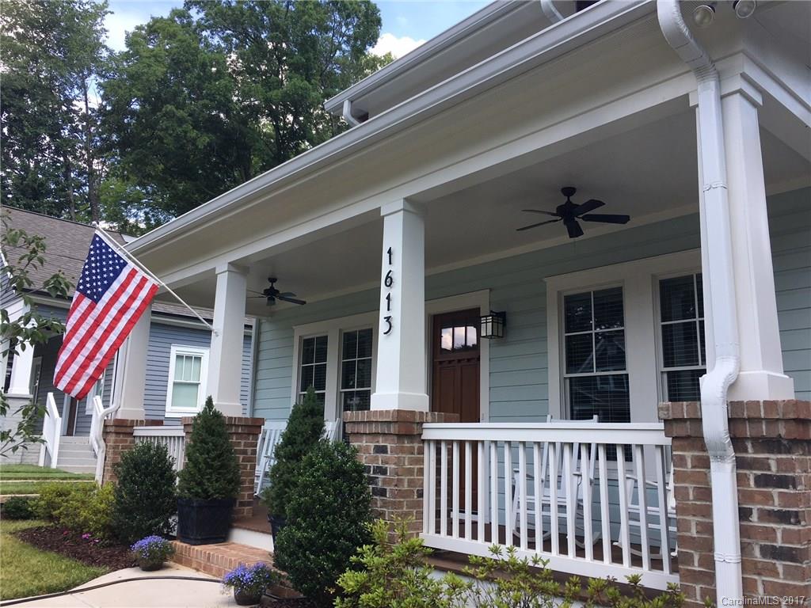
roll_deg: -1.5
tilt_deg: +12.0
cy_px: 304
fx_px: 679
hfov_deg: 61.7
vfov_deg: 48.2
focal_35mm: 29
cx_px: 406
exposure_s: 1/388
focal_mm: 4.15
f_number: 2.2
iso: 25
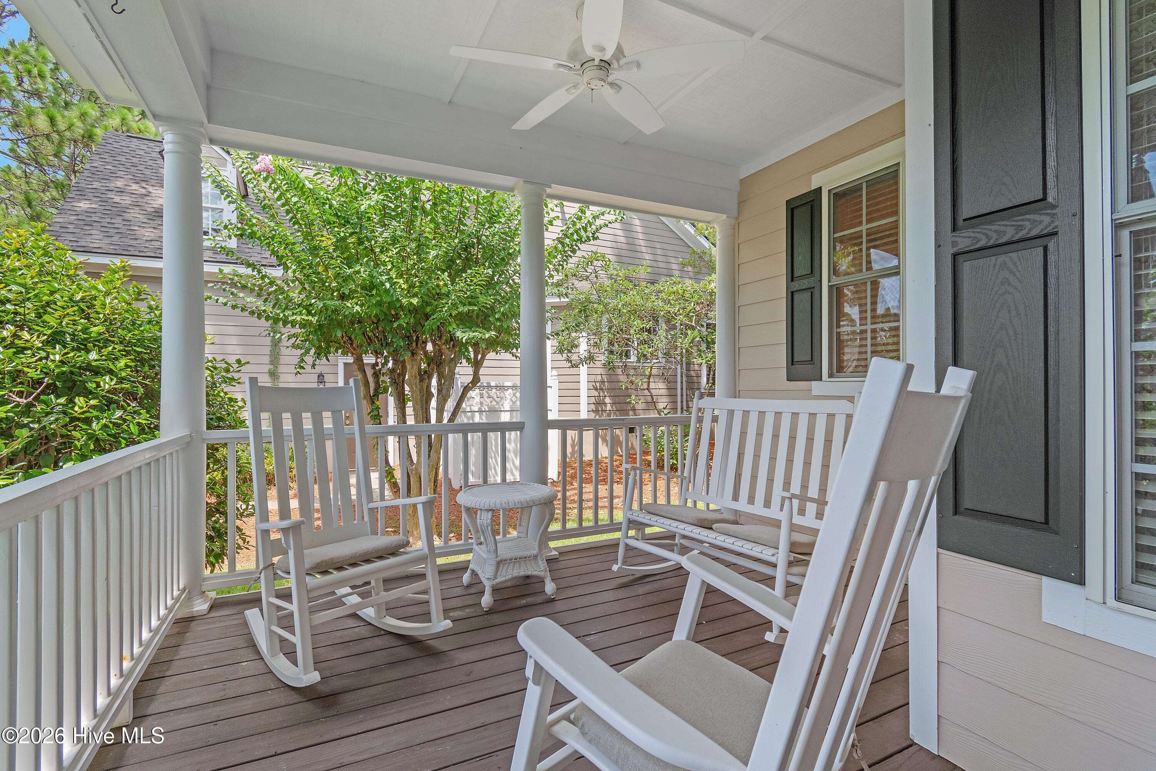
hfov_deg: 100.4
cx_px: 578
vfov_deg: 77.3
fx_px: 482
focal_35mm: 15
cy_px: 386
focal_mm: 10
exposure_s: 1/80
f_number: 4.5
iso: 100
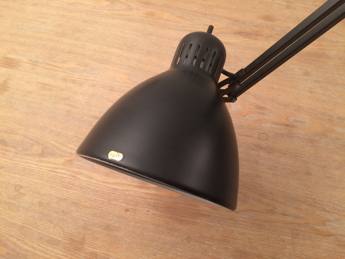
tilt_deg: -67.3
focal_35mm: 29
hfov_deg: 61.7
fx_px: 289
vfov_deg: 48.2
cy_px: 130
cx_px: 172
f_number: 2.2
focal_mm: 4.15
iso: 125
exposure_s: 1/33
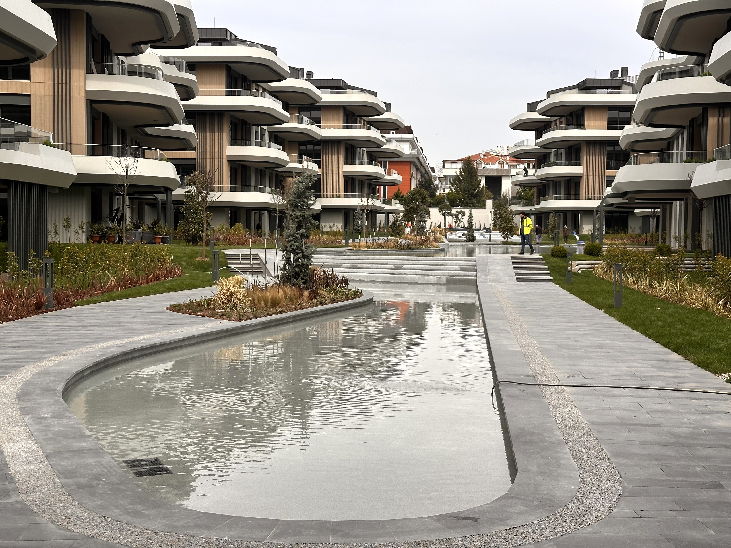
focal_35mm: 48
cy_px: 274
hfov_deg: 39.7
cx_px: 366
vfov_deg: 30.3
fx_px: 1014
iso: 64
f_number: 1.78
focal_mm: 6.86
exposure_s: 1/2976
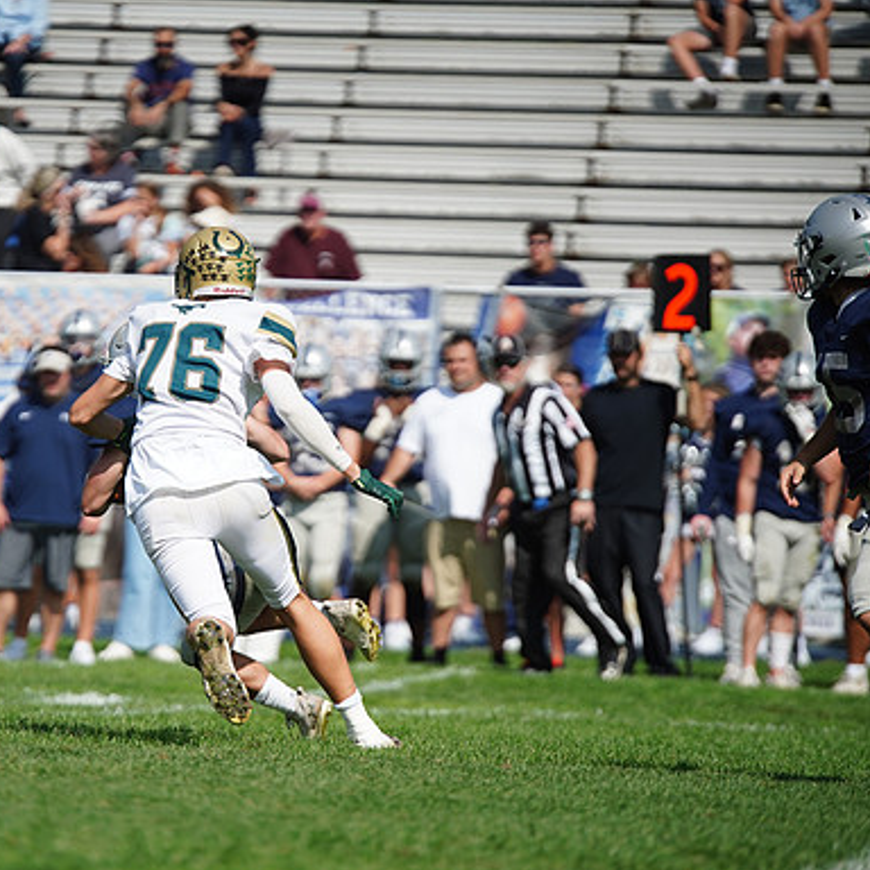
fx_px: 10947
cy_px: 436
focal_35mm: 385
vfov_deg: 4.6
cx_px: 227
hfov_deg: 4.5
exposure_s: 1/8000
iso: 500
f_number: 2.8
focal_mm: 300
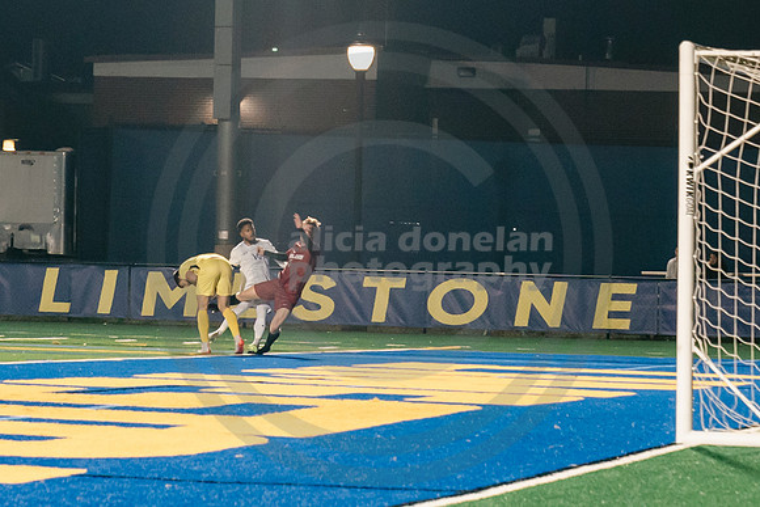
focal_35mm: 208
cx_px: 298
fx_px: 4402
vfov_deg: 6.6
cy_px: 197
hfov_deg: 9.9
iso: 2500
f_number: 4
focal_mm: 70
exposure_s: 1/160
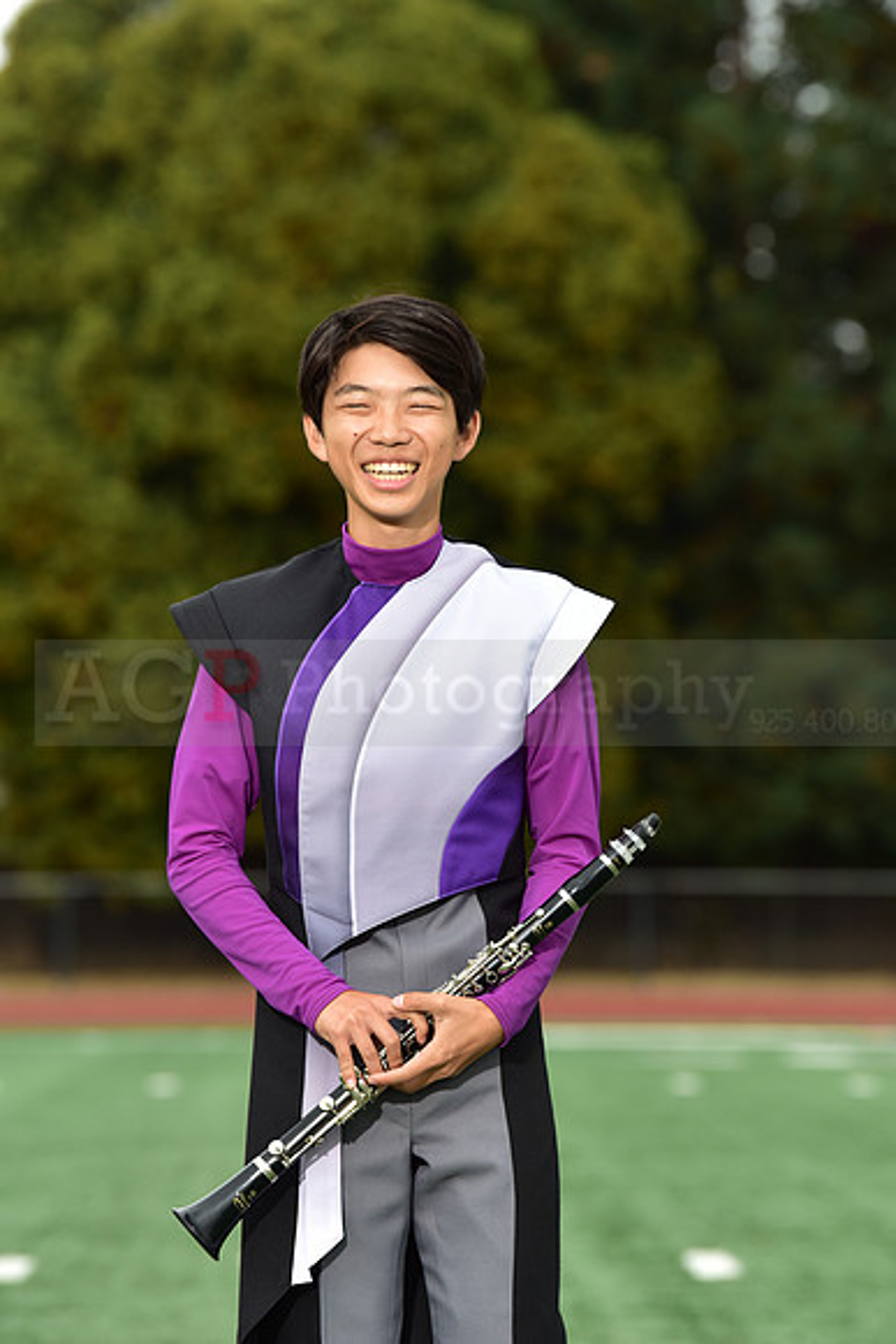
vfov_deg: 12.1
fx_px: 6342
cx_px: 448
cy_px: 672
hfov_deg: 8.1
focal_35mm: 170
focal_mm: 170
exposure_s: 1/250
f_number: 5
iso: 500
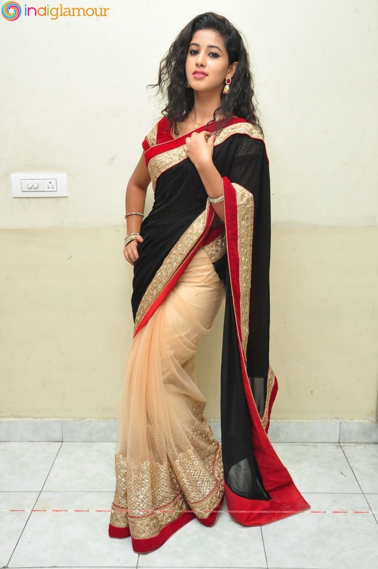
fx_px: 592
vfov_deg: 51.3
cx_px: 189
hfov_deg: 35.4
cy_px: 284
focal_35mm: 38
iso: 1600
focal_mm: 25
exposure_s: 1/125
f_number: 7.1
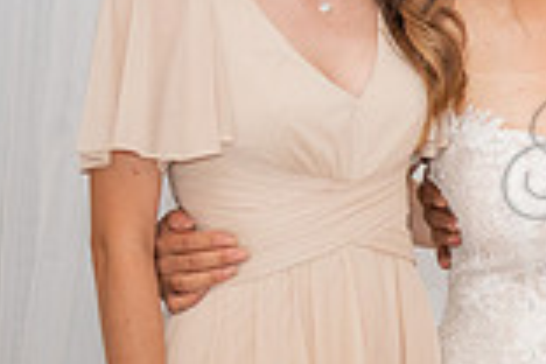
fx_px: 3003
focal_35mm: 198
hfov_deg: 10.0
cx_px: 885
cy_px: 130
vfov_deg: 6.9
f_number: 2.8
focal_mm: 48
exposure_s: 1/125
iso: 640
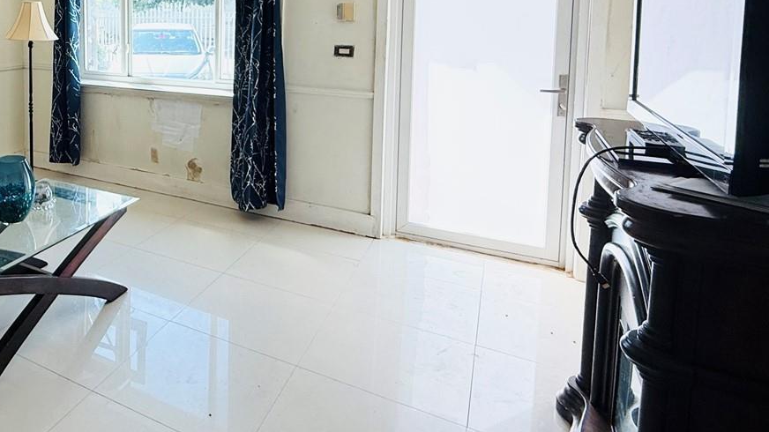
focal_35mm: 28
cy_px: 59
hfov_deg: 60.9
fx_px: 571
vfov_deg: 39.1
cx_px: 127
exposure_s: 1/212
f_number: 2.2
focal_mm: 2.22
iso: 64
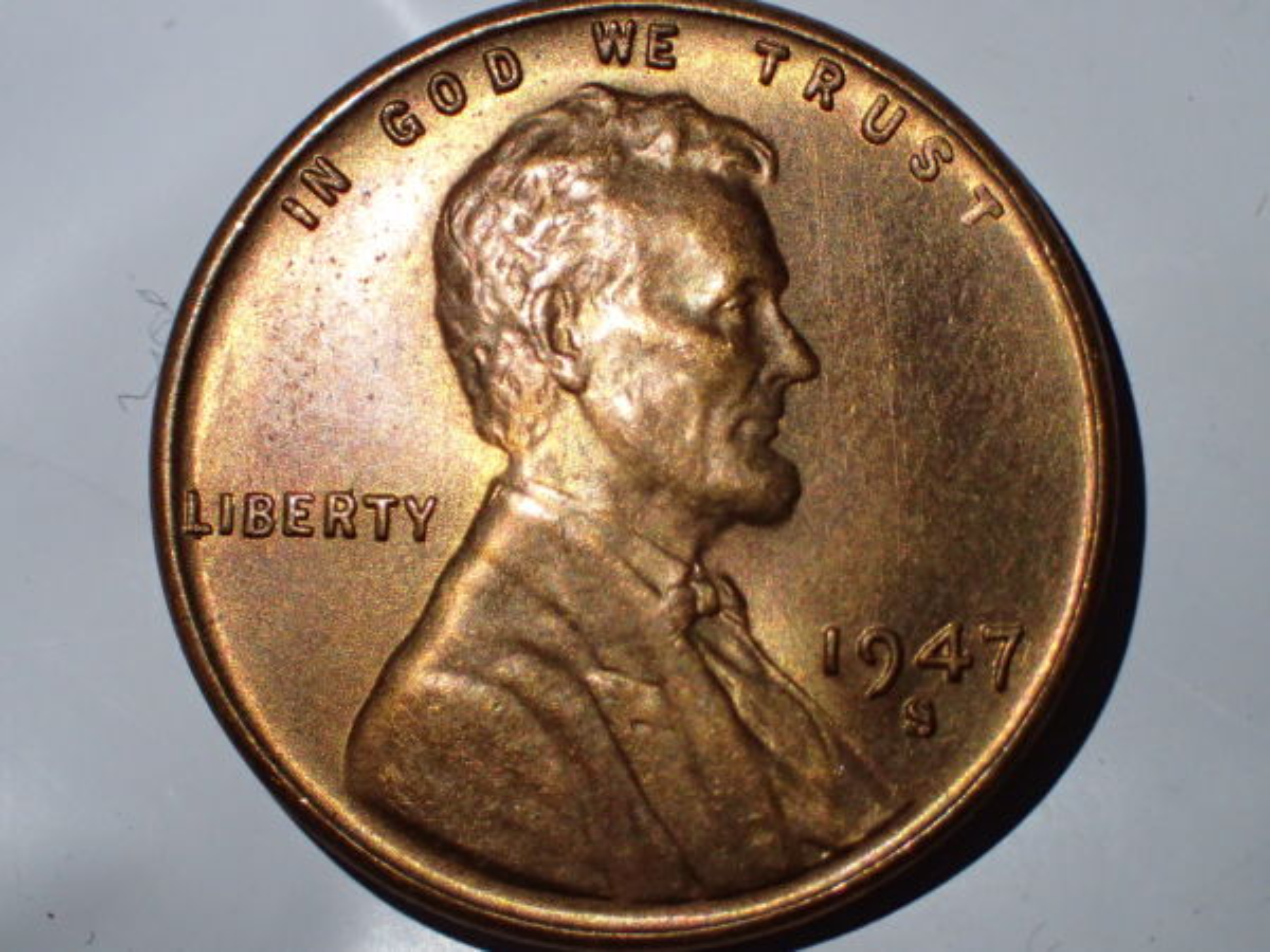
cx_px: 635
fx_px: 2935
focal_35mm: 80
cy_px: 476
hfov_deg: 24.4
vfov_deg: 18.4
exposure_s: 1/320
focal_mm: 14.41
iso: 800
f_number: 4.4
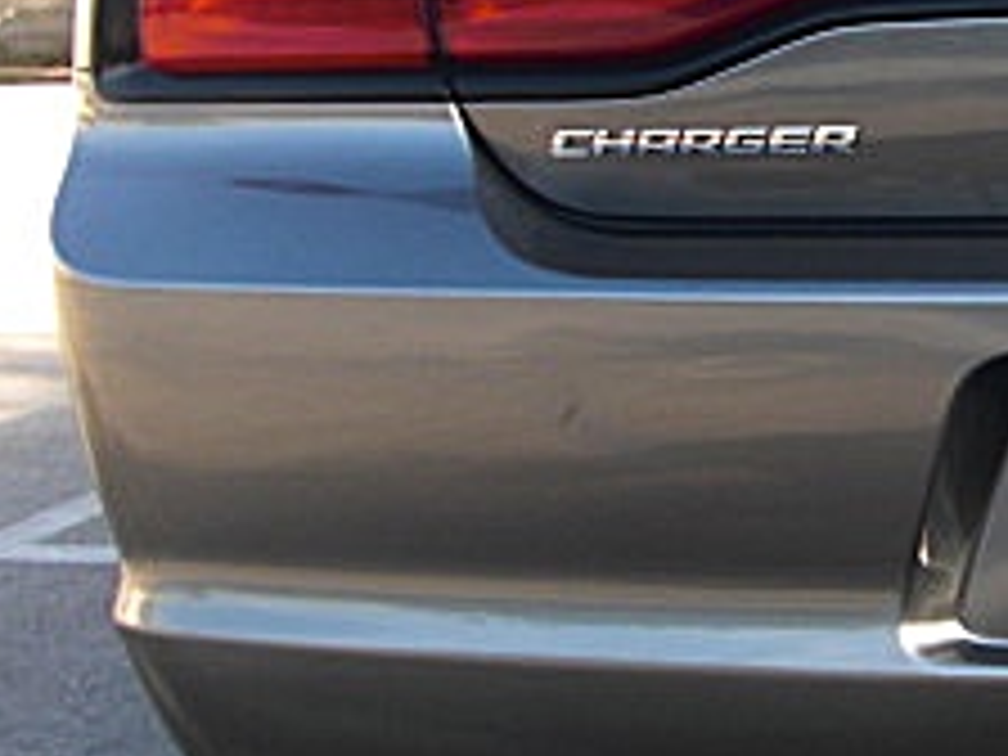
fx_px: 2999
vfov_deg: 14.3
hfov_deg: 17.7
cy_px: 198
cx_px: 1350
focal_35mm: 103
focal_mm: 6.3
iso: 50
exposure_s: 1/125
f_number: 2.8
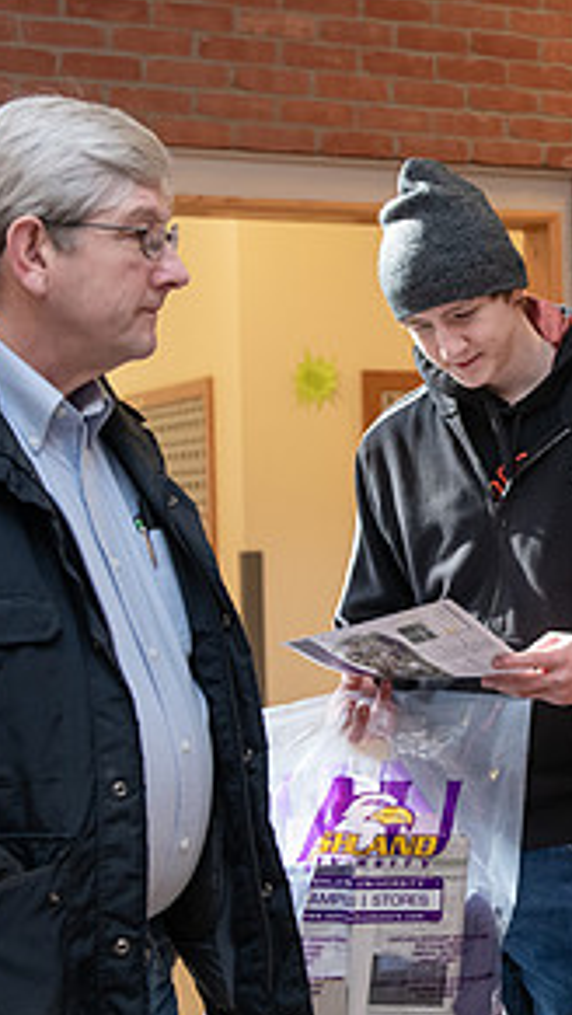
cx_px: 572
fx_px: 1966
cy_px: 508
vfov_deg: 29.0
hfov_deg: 16.2
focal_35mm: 73
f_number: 3.5
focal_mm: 35
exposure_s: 1/200
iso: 1250
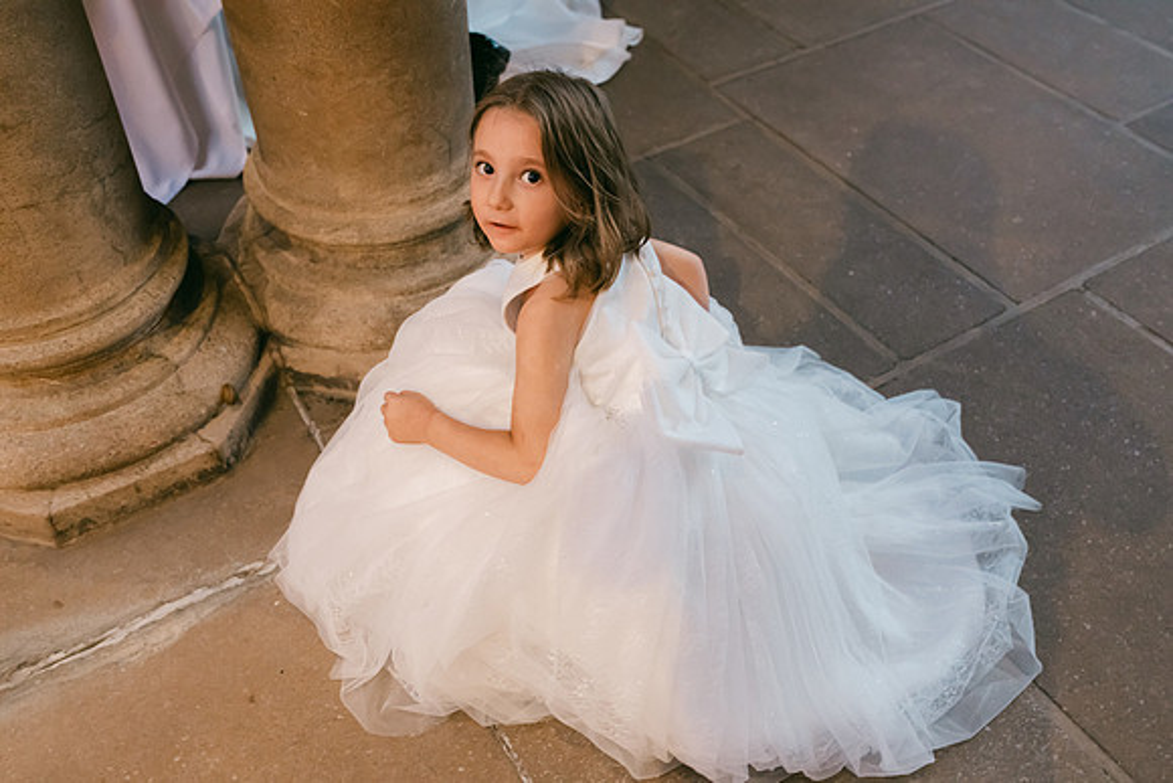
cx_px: 586
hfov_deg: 54.4
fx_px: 1141
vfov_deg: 37.9
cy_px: 392
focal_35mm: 35
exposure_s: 1/125
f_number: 4
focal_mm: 35
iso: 3200
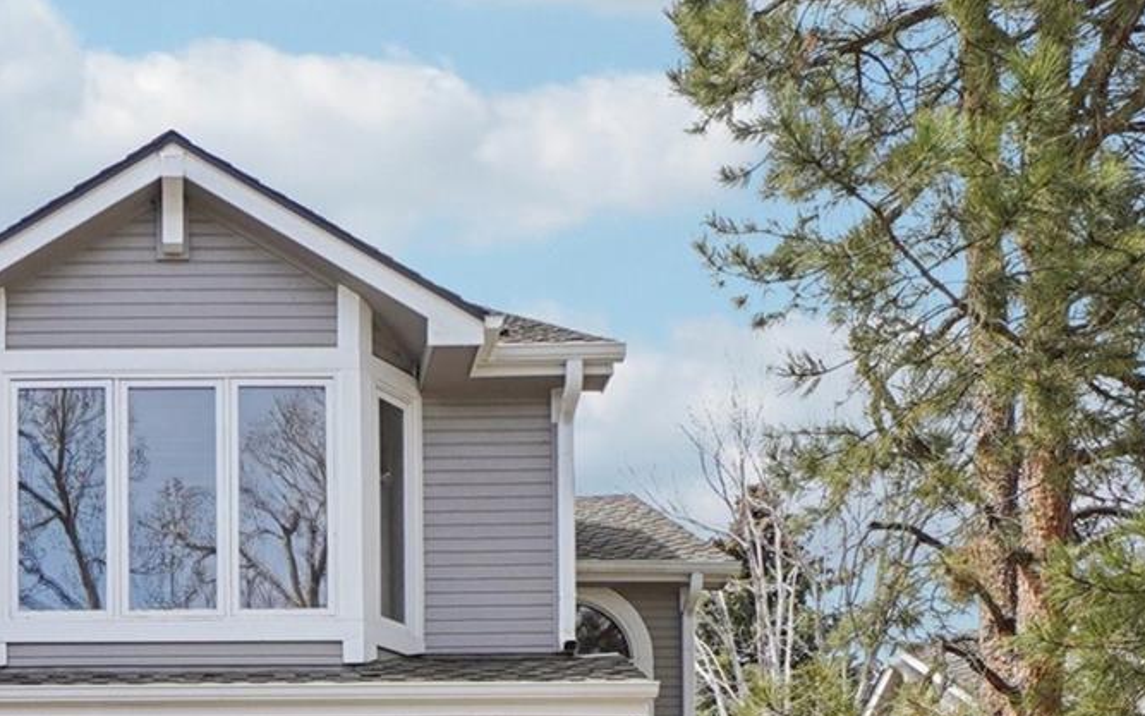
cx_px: 189
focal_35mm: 44
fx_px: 1373
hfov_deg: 42.7
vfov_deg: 27.5
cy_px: 719
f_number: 8
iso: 100
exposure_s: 1/125
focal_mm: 12
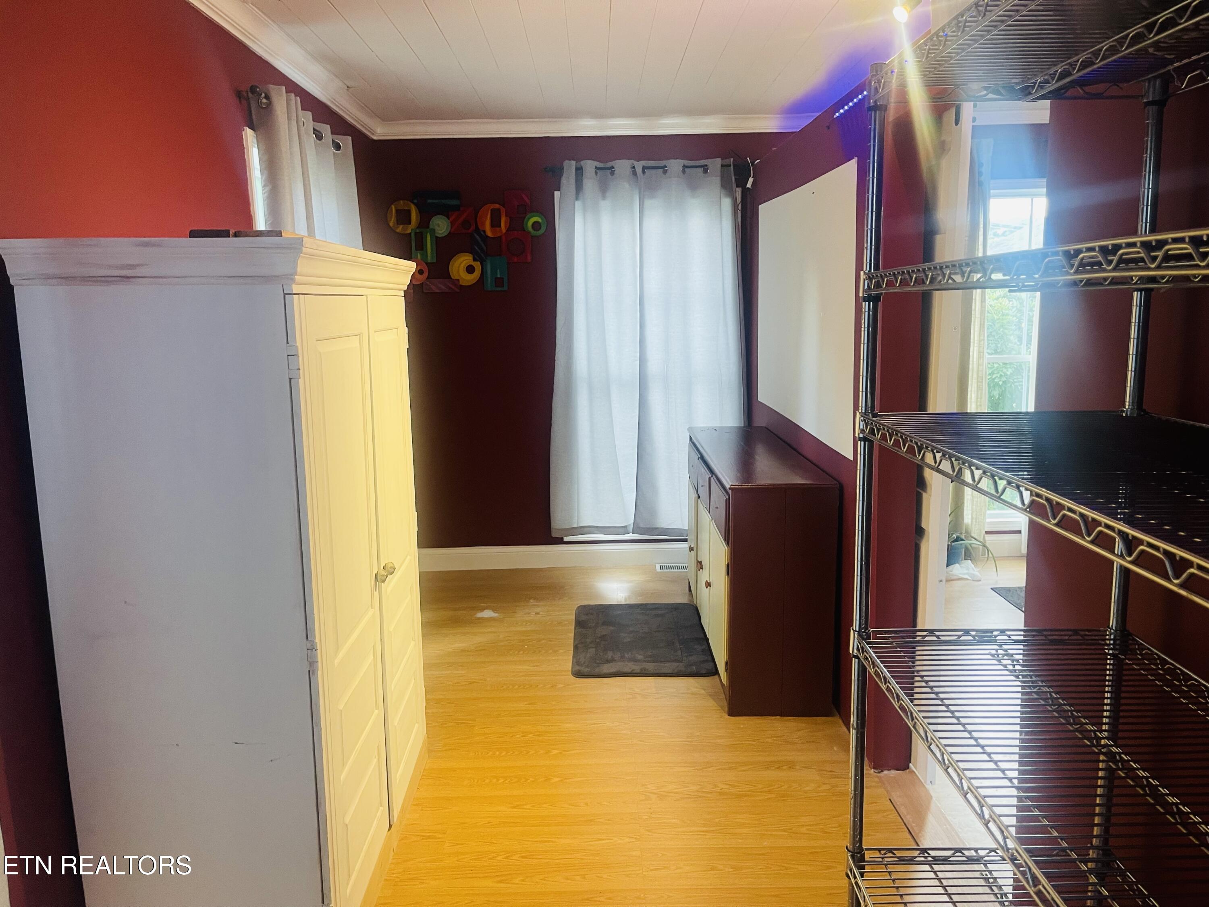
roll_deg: +0.9
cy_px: 454
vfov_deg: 54.9
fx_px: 873
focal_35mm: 25
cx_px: 604
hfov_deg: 69.4
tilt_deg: -8.9
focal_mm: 5.1
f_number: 1.6
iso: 200
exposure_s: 1/60
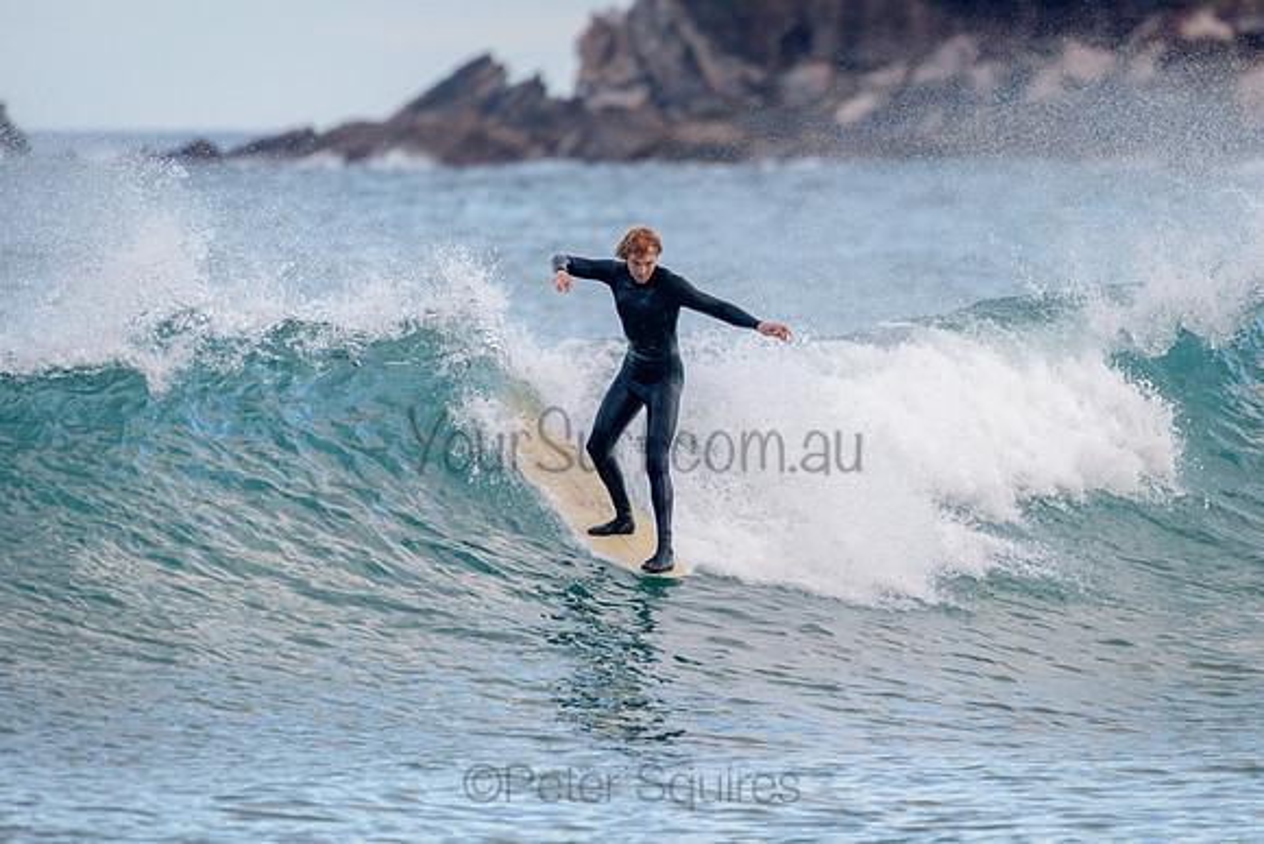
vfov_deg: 2.2
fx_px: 21486
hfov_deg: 3.4
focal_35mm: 612
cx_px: 773
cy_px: 346
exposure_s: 1/1600
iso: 800
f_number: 5.6
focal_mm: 500
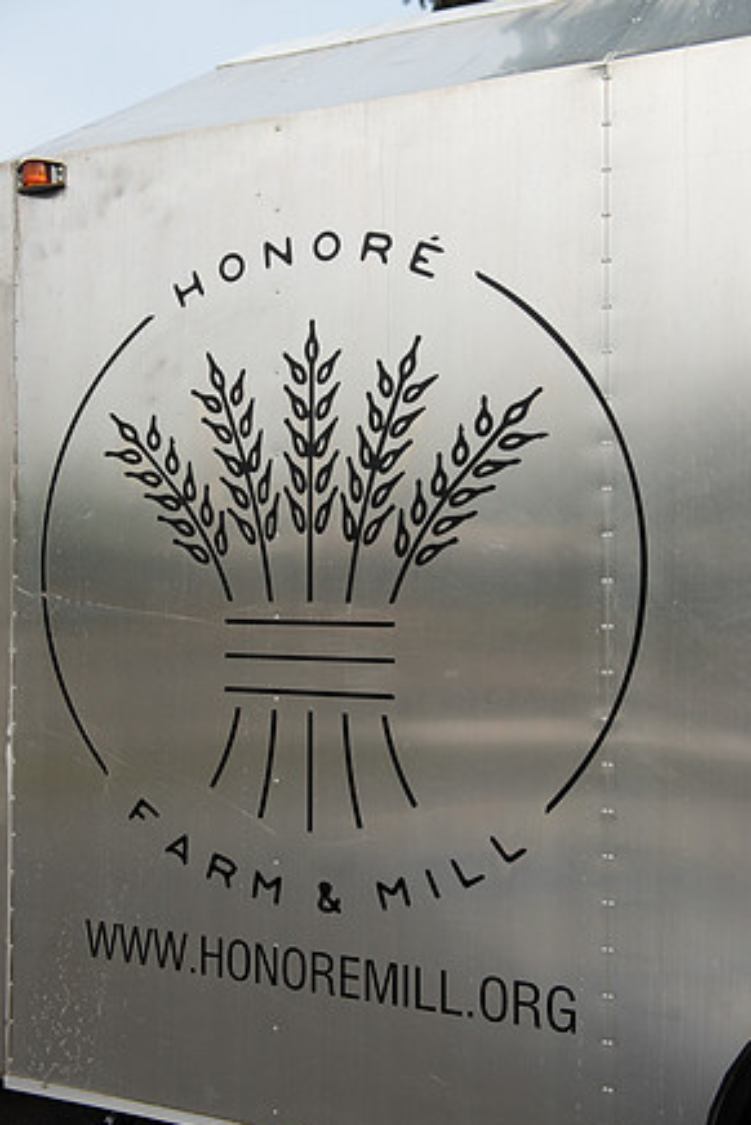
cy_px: 562
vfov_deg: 57.2
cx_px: 374
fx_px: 1032
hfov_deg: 40.0
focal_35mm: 33
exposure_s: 1/4000
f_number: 4
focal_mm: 32
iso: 800
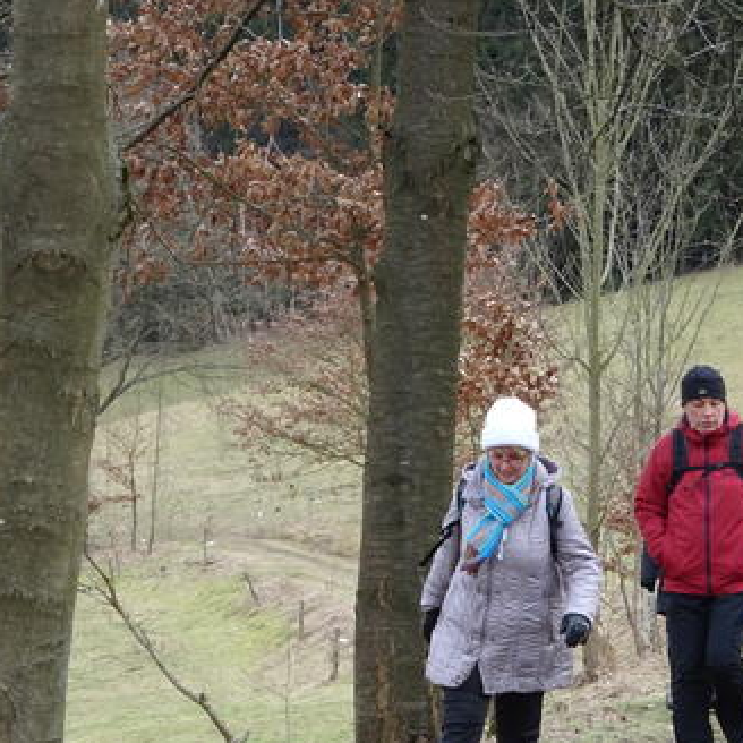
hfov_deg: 9.1
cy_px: 430
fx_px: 4687
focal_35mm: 193
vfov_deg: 9.1
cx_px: 521
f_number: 5.6
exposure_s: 1/125
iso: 160
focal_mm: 19.1
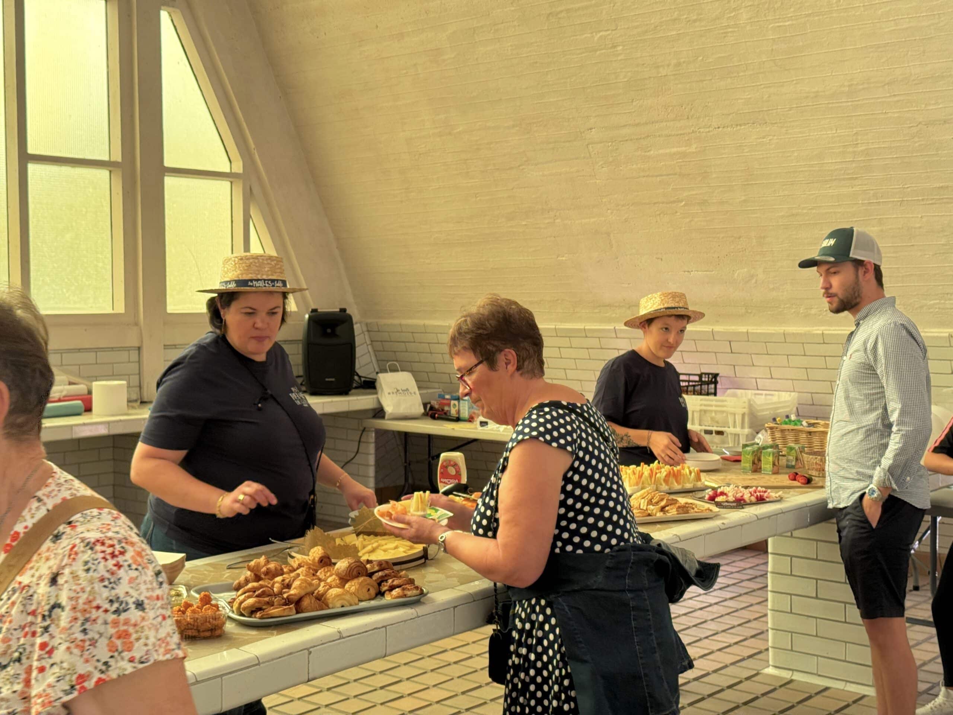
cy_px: 358
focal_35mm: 48
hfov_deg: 39.7
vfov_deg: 30.3
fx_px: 1321
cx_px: 476
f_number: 1.78
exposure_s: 1/100
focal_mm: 6.76
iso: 100
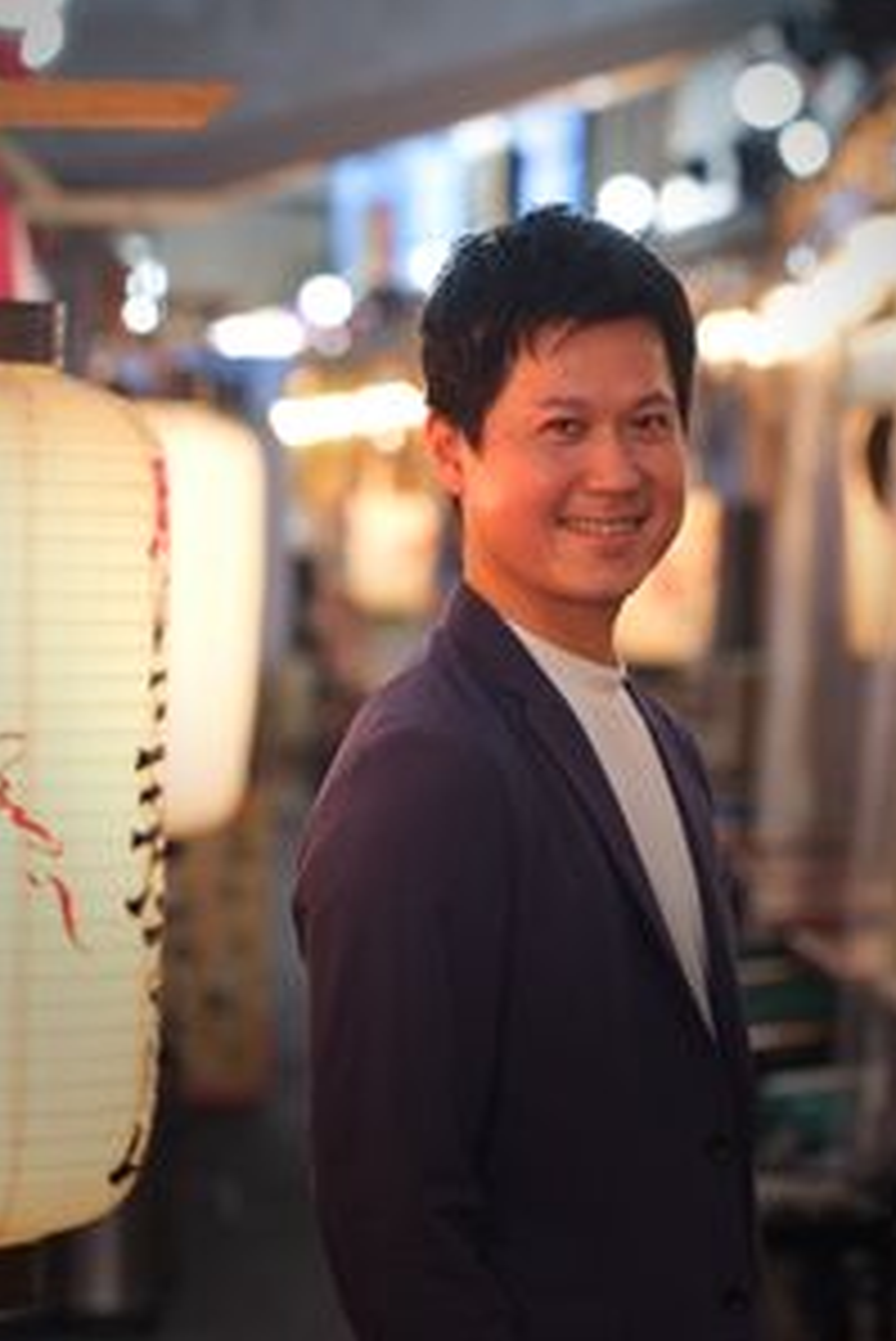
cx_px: 450
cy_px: 486
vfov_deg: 10.1
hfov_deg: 6.7
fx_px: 7607
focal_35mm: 204
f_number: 2.8
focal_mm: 90
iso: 400
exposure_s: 1/80
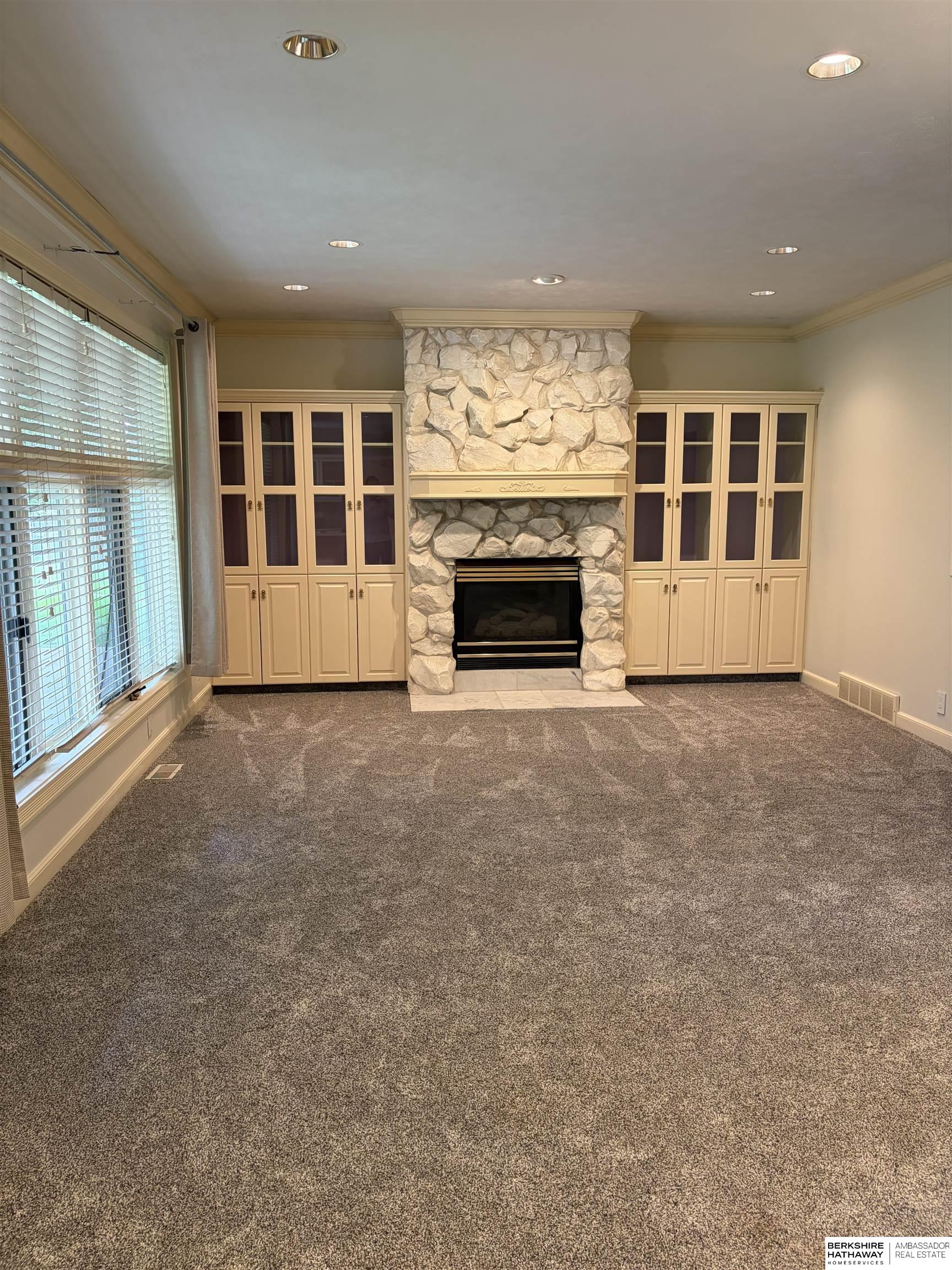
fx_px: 953
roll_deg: -0.1
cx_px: 476
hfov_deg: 53.1
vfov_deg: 67.3
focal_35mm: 26
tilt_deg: -8.2
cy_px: 635
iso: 125
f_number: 1.6
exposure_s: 1/60
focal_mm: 5.96
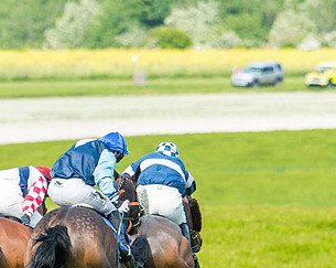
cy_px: 159
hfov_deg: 2.1
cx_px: 176
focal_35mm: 927
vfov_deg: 1.7
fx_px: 9204
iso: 400
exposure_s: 1/1250
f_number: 4
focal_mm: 200
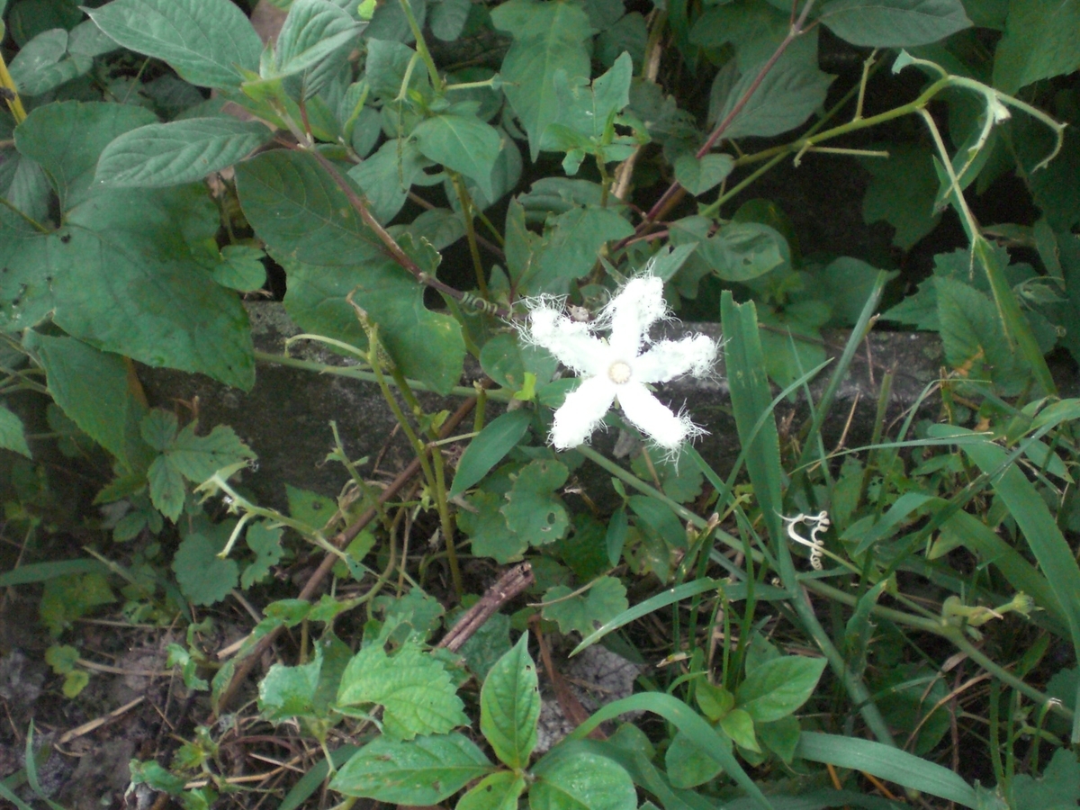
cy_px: 405
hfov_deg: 49.0
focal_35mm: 38
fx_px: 1186
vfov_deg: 37.7
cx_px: 540
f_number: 3.1
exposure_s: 1/80
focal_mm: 6.3
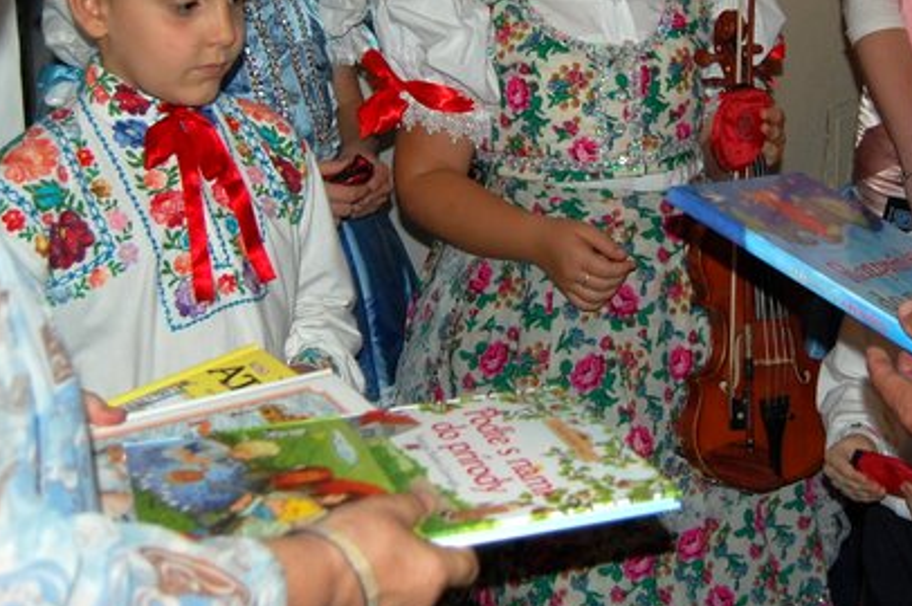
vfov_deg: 20.4
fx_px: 1645
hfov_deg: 30.8
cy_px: 49
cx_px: 575
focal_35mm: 65
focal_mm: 22
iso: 400
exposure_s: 1/60
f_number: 3.8
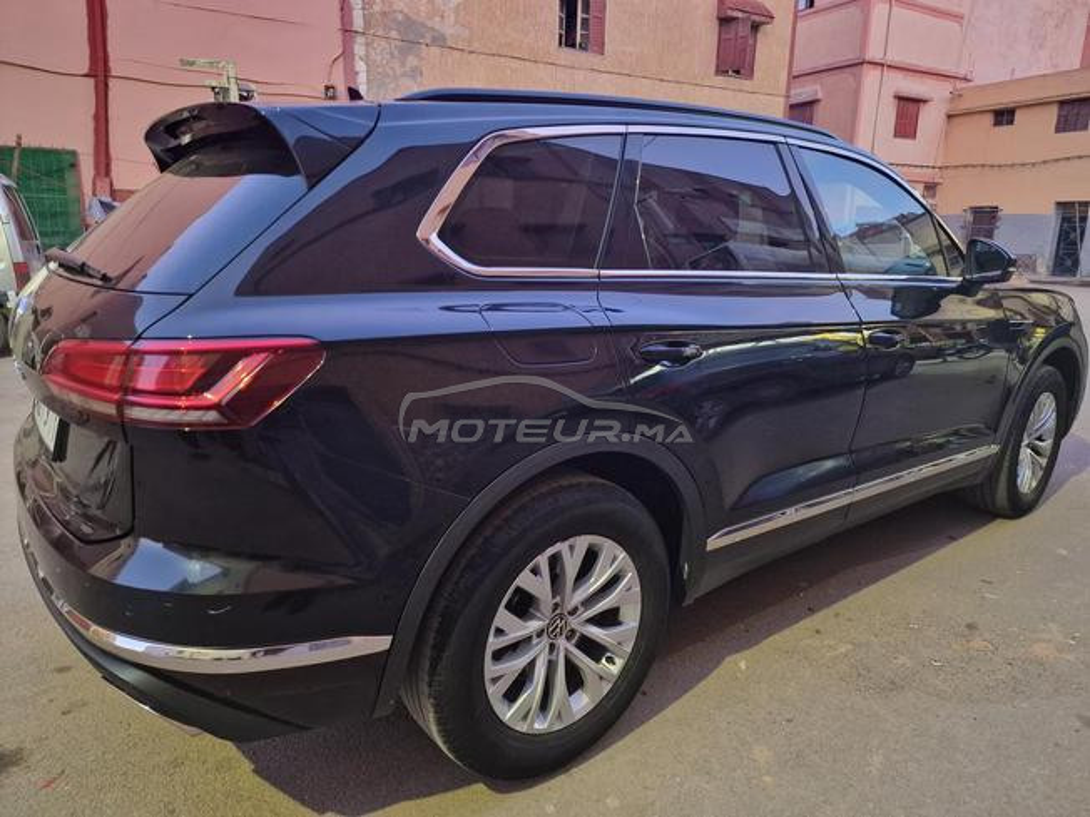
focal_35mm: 23
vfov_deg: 58.9
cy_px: 408
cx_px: 545
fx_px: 724
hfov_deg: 73.9
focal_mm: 6.4
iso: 800
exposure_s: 1/25
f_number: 1.8
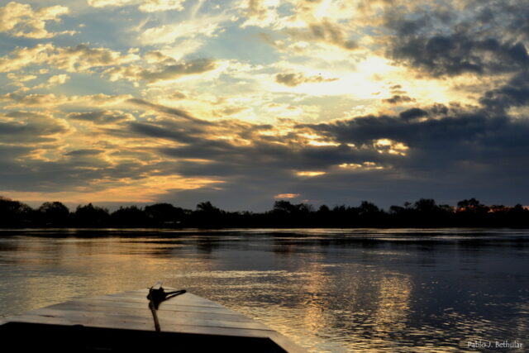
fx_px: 617
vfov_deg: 31.9
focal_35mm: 42
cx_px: 264
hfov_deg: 46.4
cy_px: 176
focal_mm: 28
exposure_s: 1/125
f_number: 10
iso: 100
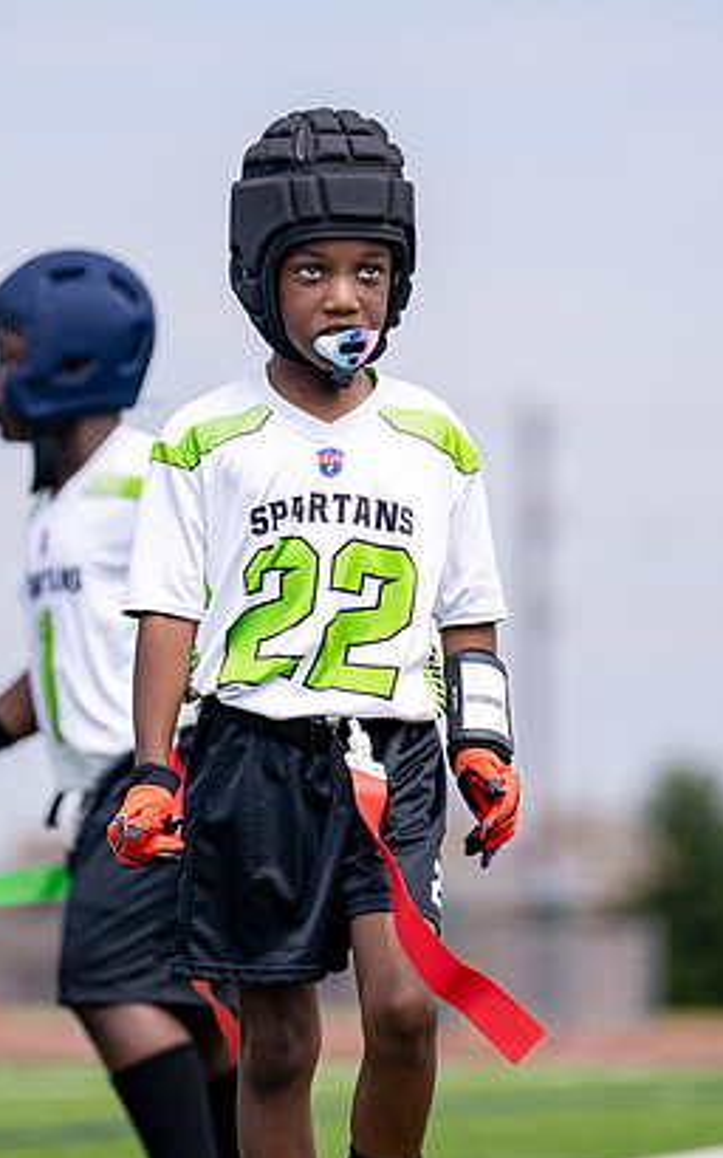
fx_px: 9812
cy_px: 592
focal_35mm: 311
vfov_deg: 6.8
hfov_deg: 4.2
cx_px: 375
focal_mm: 175
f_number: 2.8
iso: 125
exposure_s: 1/2000
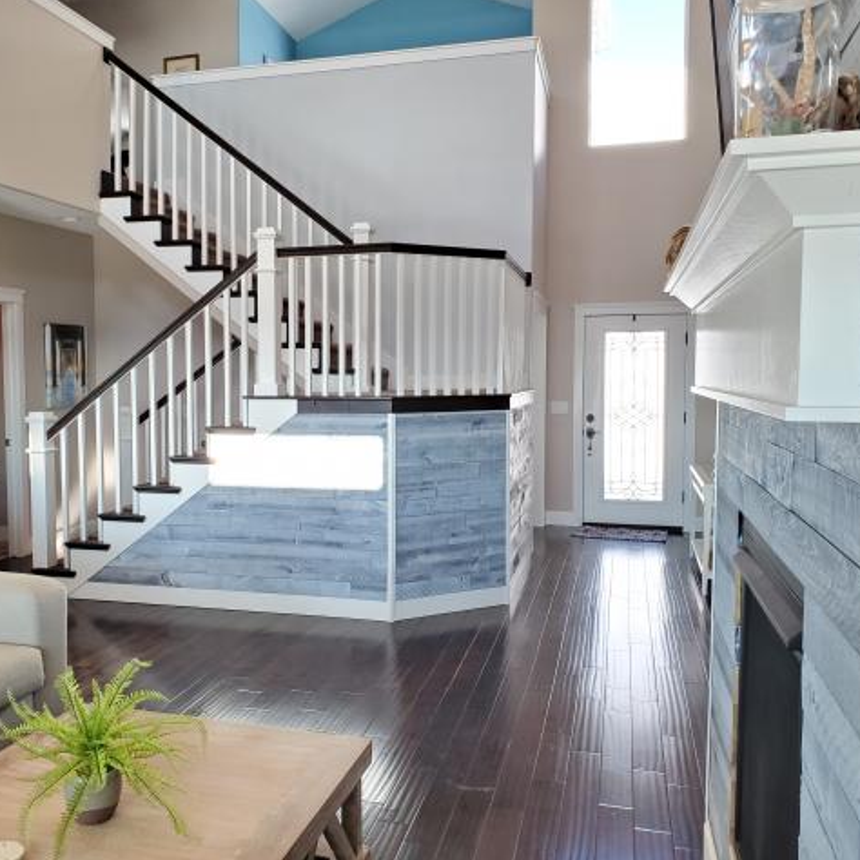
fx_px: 871
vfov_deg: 52.5
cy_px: 428
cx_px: 365
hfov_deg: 52.3
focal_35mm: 31
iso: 200
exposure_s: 1/120
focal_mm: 4.3
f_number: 2.4
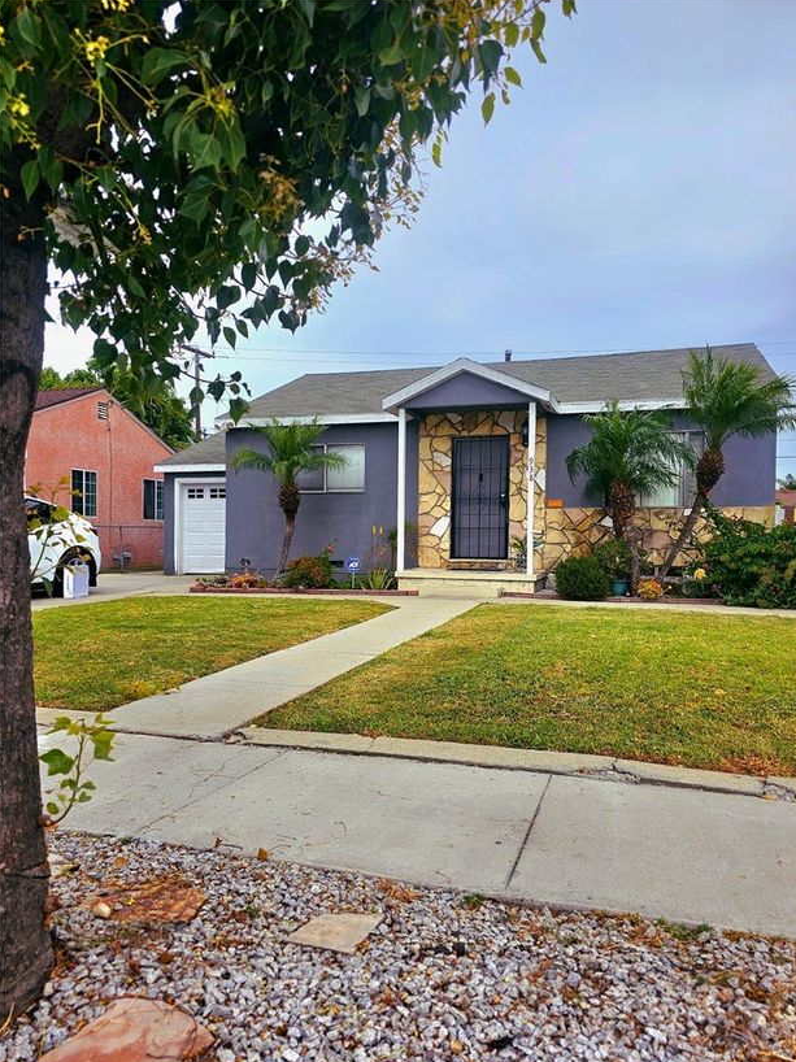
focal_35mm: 24
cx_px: 412
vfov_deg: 71.6
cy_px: 550
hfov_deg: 56.8
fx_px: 736
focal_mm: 6.3
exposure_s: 1/1000
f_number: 1.7
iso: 10
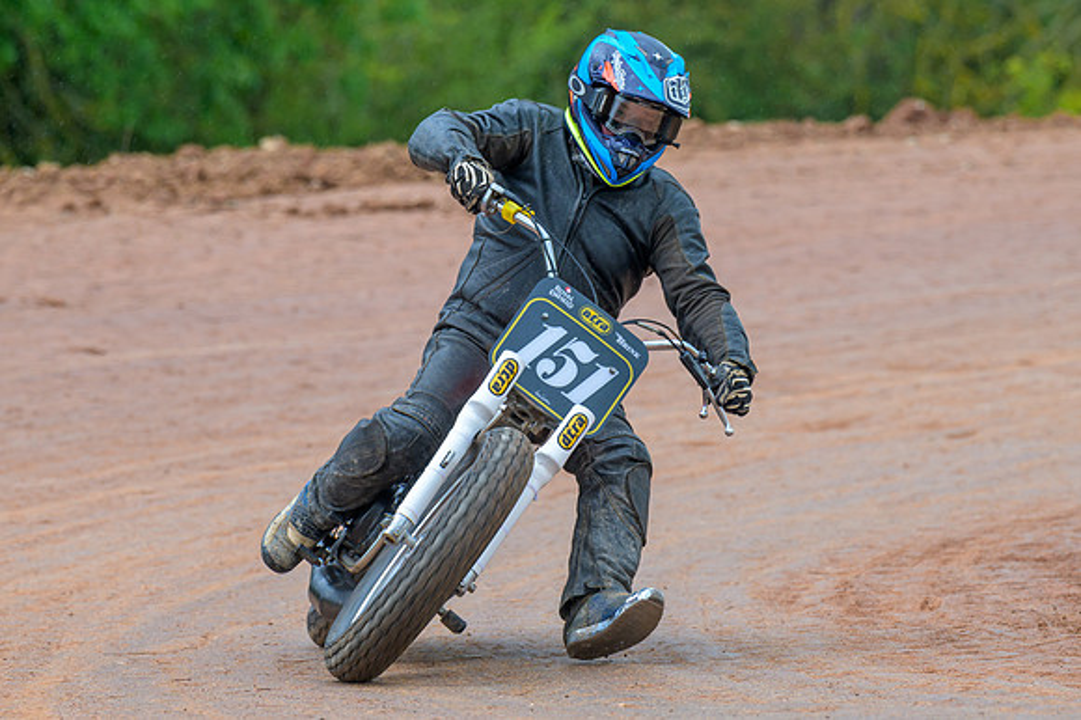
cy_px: 369
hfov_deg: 5.7
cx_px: 551
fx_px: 10884
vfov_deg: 3.8
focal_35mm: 363
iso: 180
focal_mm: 200
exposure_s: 1/400
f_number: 4
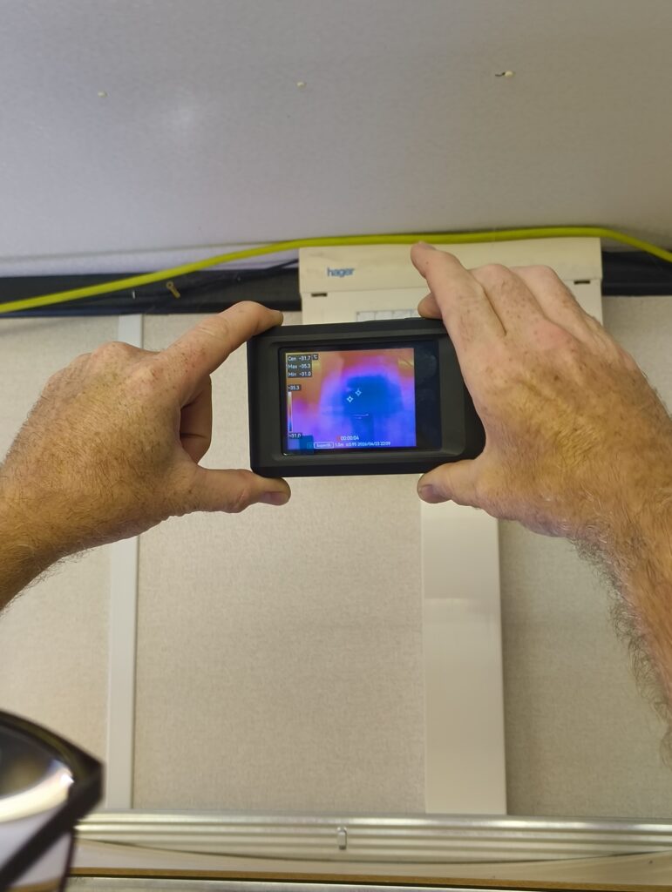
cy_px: 446
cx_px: 336
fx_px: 1291
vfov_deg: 38.1
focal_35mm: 50
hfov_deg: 29.2
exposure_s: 1/100
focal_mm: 5.56
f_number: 1.87
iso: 371
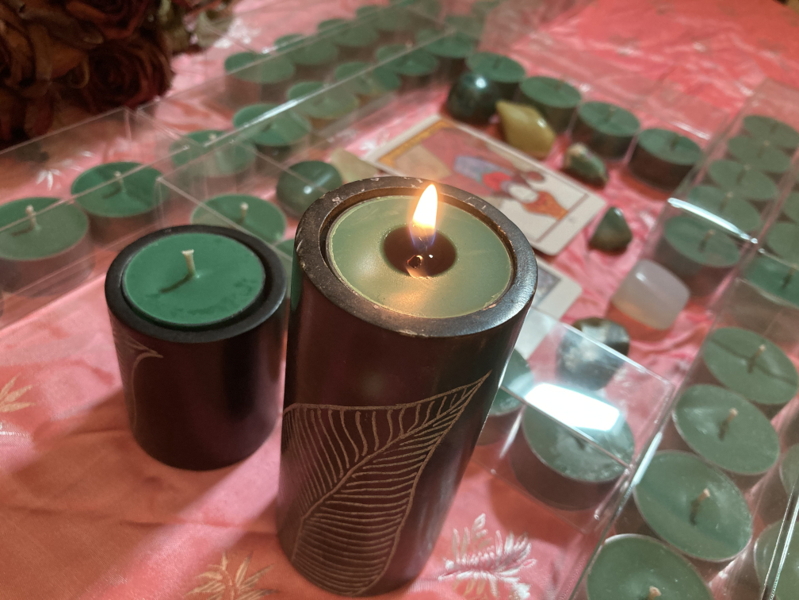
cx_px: 400
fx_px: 646
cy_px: 300
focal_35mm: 28
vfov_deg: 49.7
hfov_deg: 63.4
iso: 200
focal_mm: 3.99
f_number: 1.8
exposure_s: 1/60
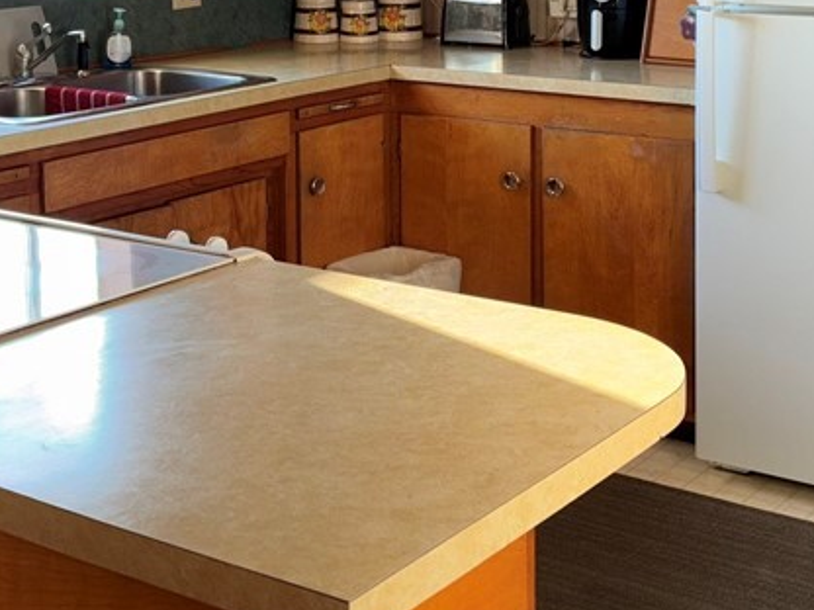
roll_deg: +0.7
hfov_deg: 30.3
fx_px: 1505
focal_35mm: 64
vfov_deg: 22.1
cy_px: 6
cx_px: 421
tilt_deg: -5.3
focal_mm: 5.96
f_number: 1.6
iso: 32
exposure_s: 1/41
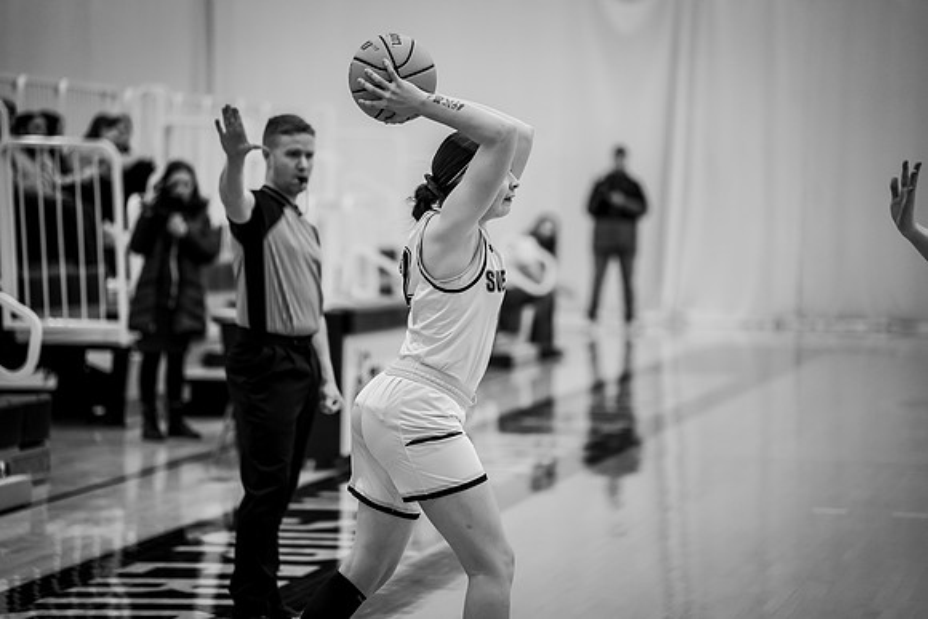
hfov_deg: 13.7
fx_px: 3867
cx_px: 464
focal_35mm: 150
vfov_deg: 9.2
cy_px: 310
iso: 1600
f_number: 2.8
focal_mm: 150
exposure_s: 1/640
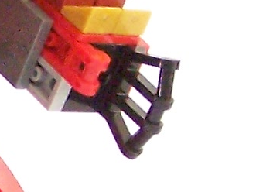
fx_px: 2477
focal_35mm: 335
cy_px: 68
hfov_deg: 5.8
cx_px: -138
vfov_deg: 4.4
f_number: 2.9
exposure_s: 1/30
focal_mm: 7.1
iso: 400
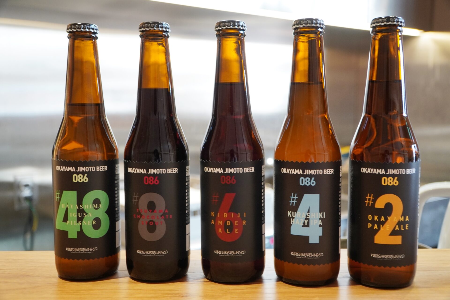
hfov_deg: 53.1
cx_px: 225
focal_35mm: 36
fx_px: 450
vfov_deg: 36.9
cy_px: 150
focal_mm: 24
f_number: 4
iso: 1250
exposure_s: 1/40
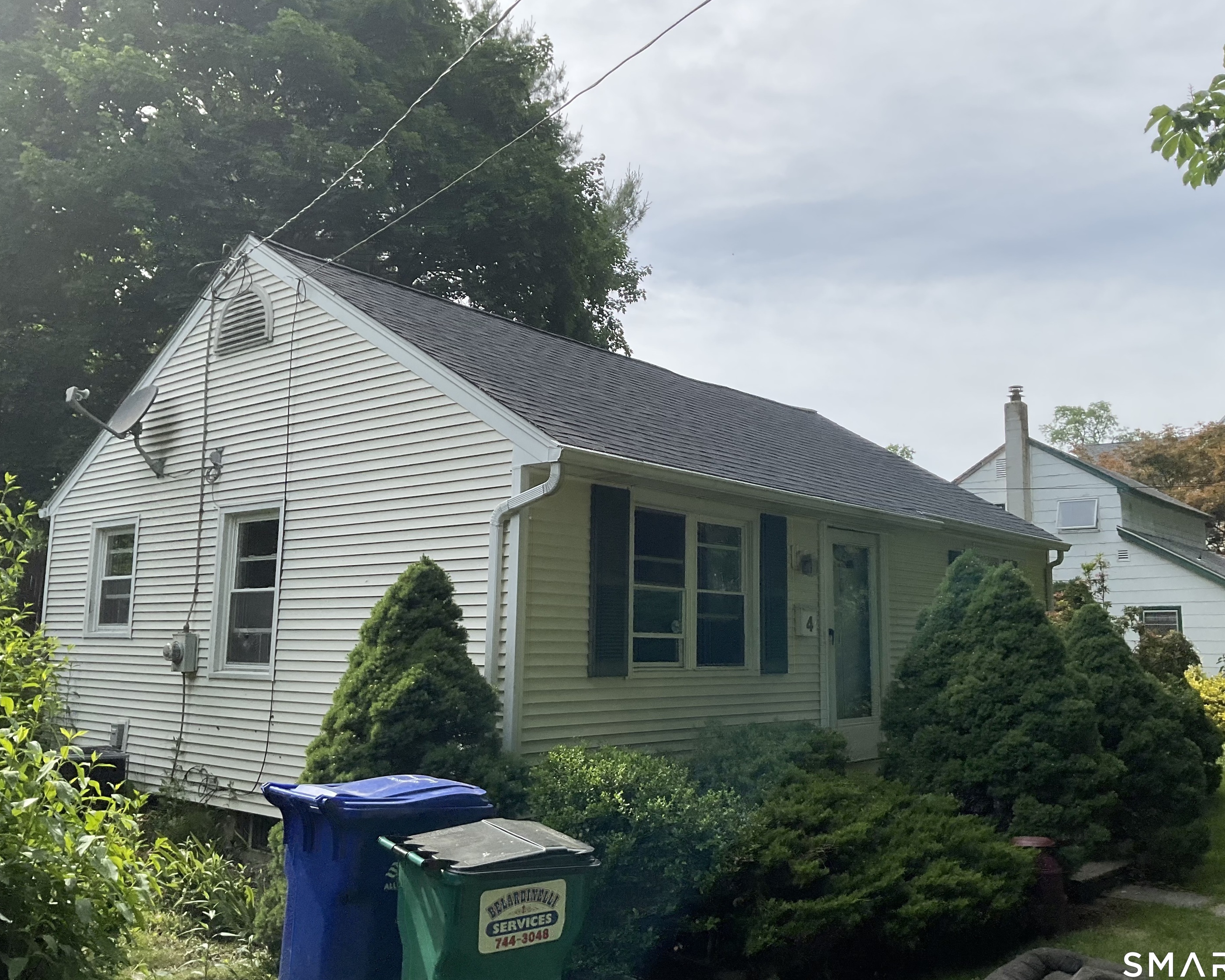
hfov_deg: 57.1
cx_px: 652
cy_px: 484
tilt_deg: +10.1
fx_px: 1124
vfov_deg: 47.1
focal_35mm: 31
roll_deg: -0.5
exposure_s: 1/1786
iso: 16
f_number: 1.8
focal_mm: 3
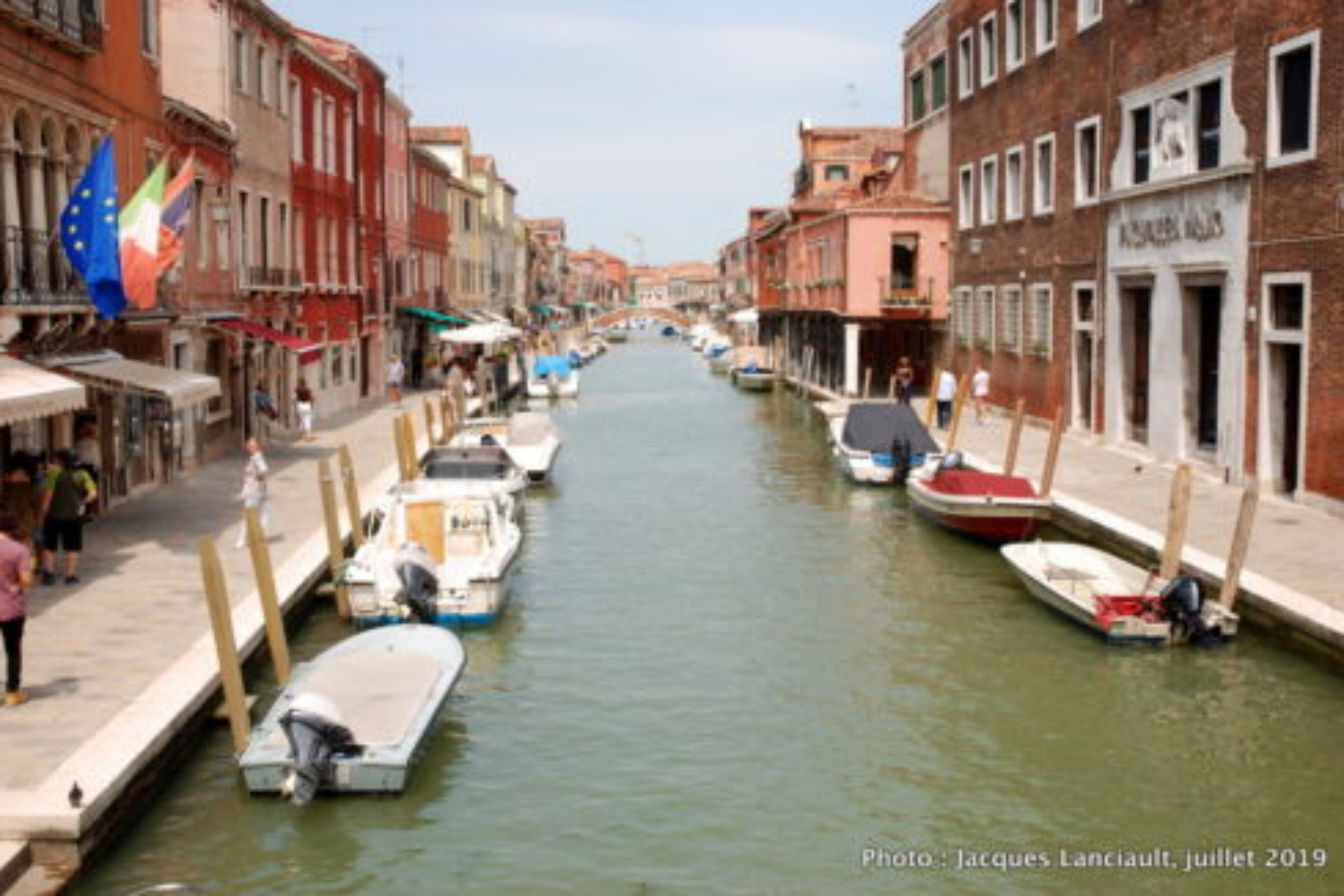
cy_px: 438
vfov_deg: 32.2
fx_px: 1550
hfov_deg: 46.9
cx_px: 673
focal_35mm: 42
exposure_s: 1/100
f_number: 11
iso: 100
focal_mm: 27
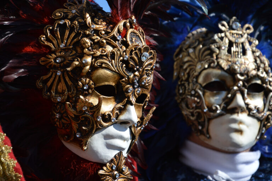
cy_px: 90
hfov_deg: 14.9
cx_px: 136
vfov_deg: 9.9
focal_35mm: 138
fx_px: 1042
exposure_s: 1/640
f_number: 7.1
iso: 200
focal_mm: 92
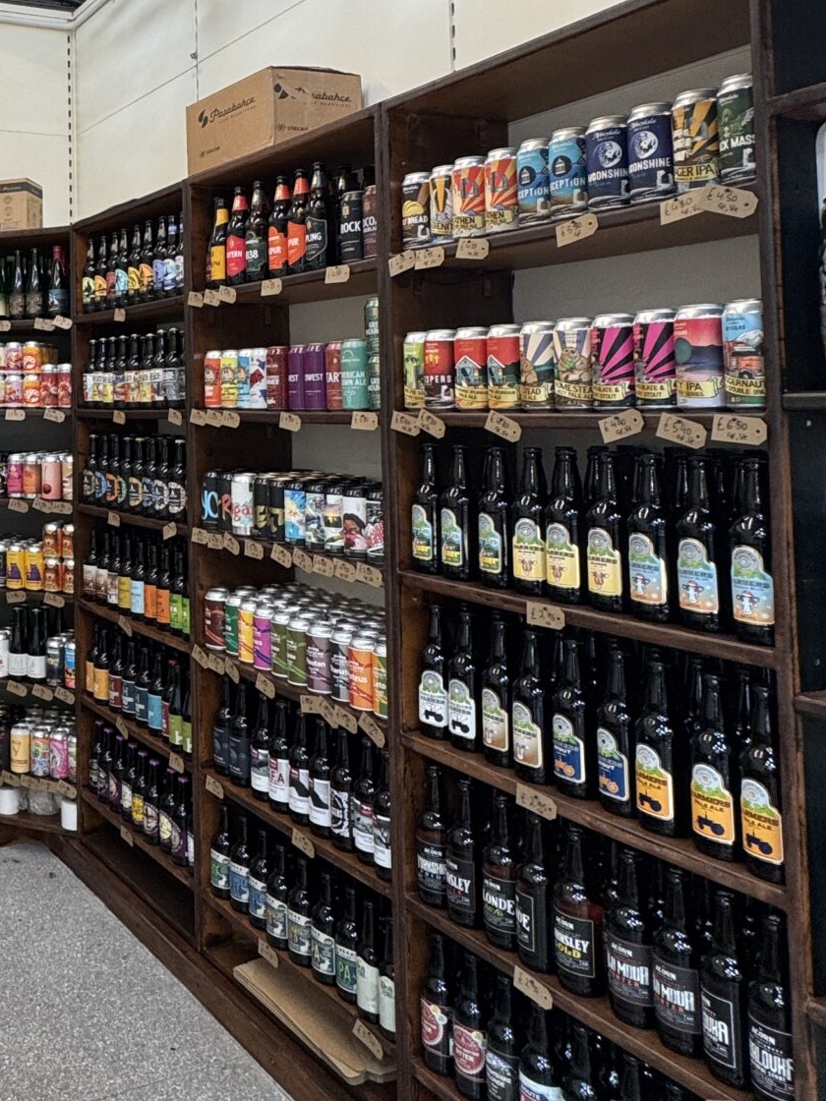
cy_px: 365
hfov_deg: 37.8
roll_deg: +0.8
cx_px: -52
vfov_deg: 55.6
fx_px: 1018
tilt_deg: +3.9
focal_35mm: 32
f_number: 2.2
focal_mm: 2.22
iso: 100
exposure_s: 1/100
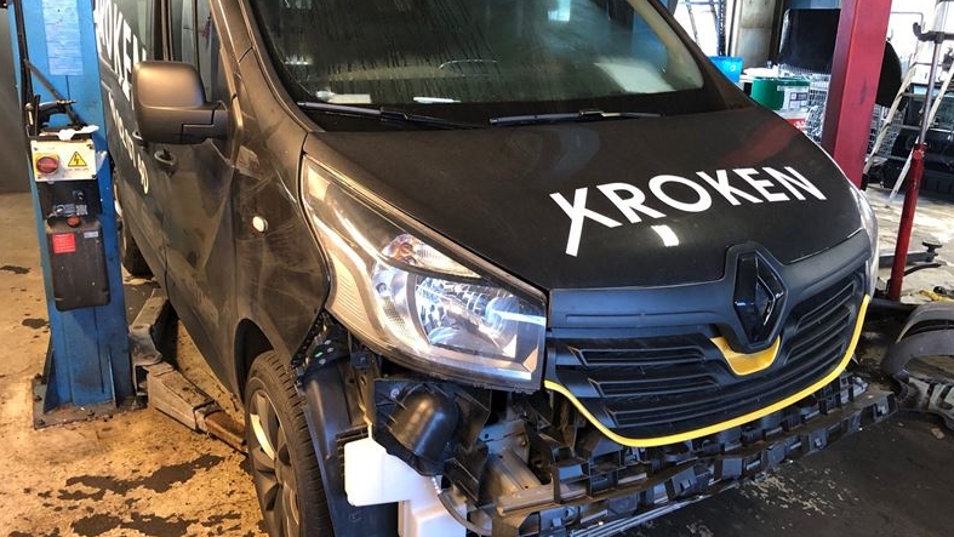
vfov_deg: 37.8
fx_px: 784
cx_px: 473
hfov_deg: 62.6
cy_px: 242
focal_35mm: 31
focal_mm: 3.99
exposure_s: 1/17
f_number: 1.8
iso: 100
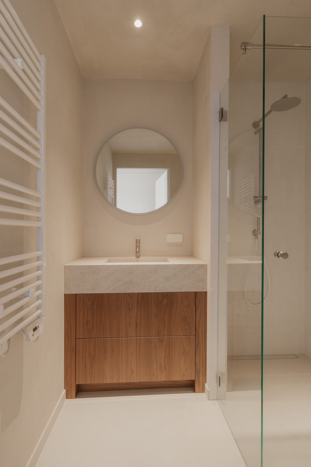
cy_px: 234
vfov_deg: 90.0
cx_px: 156
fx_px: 233
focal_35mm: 18
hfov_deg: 67.4
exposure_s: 1/4
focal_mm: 18
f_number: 11
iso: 320
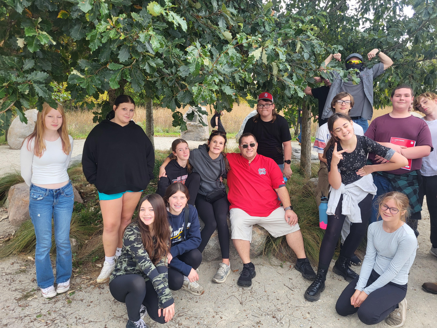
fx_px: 328
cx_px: 218
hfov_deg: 67.3
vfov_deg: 53.1
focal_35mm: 26
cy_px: 164
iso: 40
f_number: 1.8
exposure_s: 1/328
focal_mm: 5.4
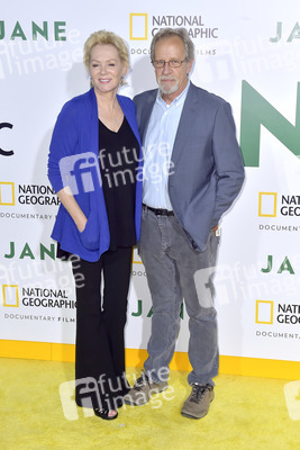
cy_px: 225
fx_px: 687
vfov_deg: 36.2
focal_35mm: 55
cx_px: 150
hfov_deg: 24.6
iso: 500
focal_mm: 55
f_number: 6.3
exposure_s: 1/320
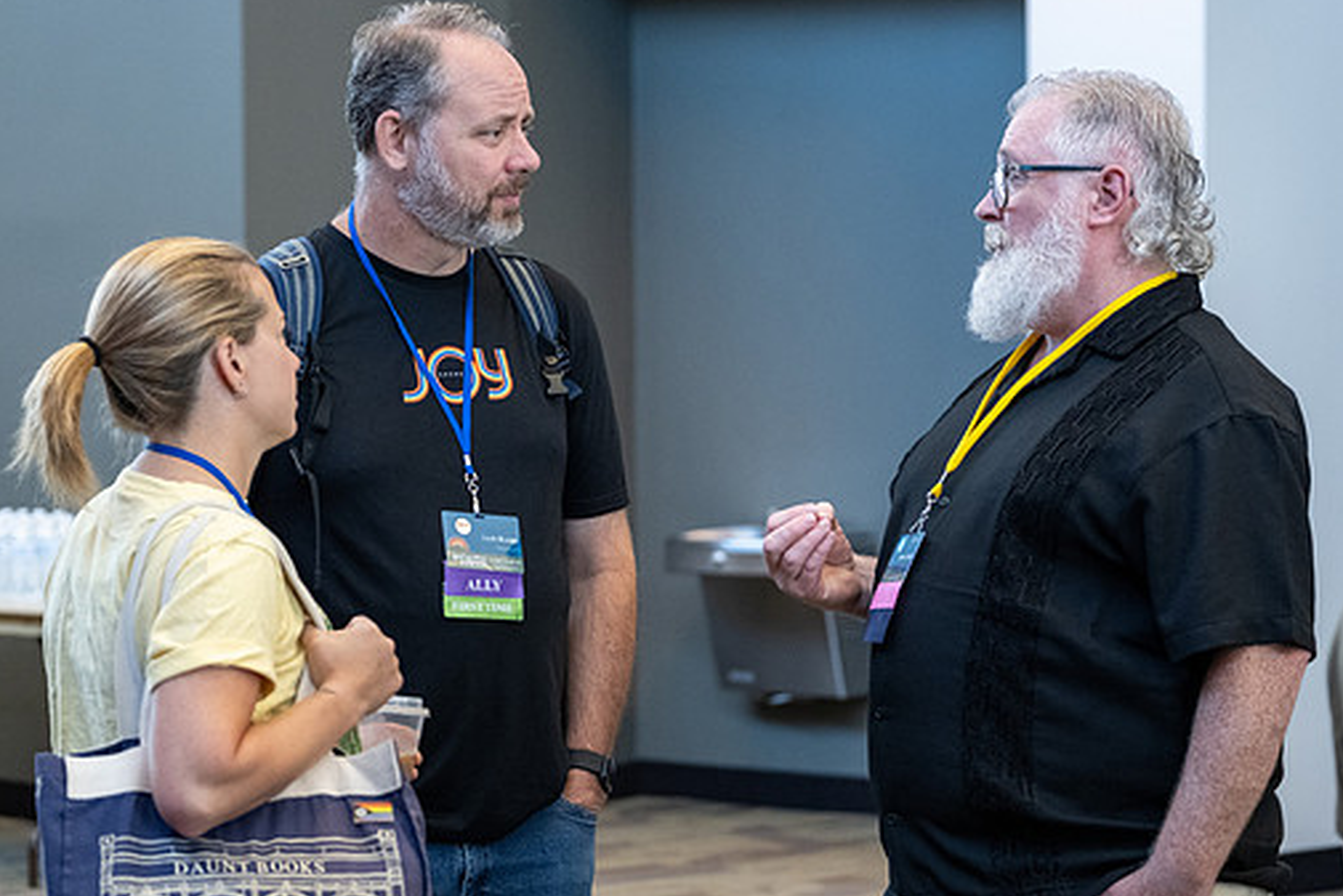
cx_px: 681
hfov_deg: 16.6
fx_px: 4590
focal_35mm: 123
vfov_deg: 11.2
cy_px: 453
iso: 2500
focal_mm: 71.5
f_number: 2.8
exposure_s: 1/105
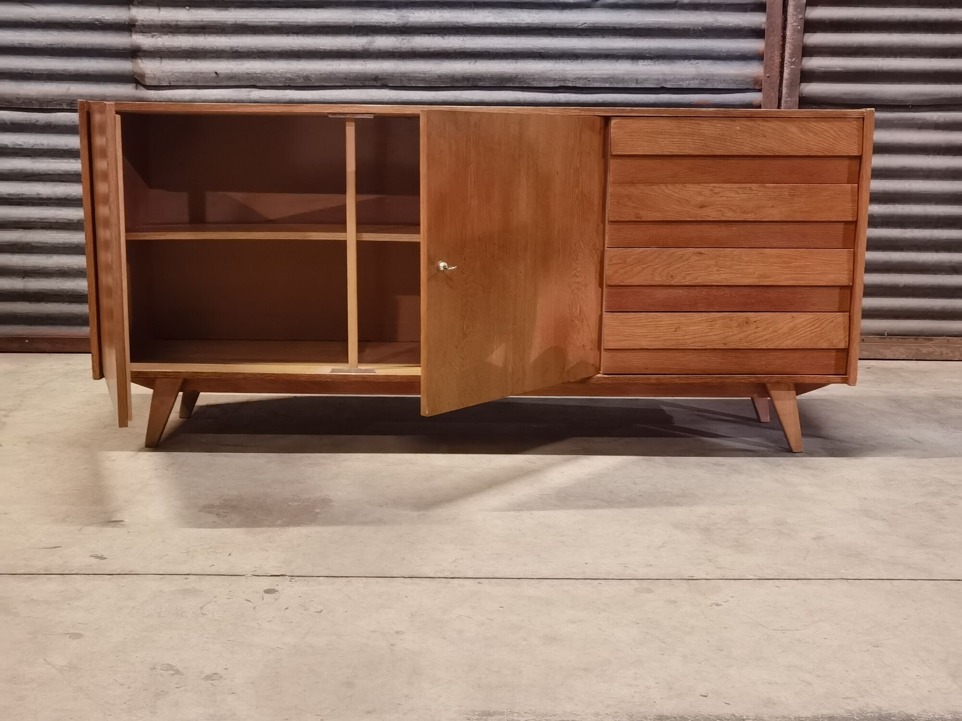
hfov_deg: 46.8
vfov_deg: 36.0
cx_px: 481
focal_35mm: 40
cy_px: 360
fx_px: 1112
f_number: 1.9
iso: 1000
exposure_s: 1/20
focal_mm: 6.71
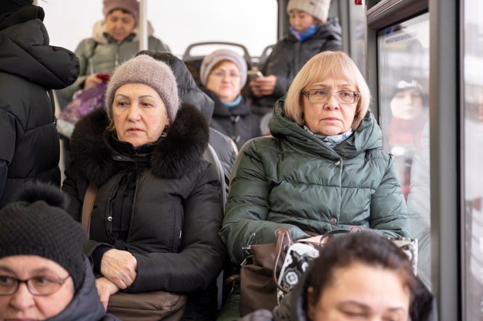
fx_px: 805
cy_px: 160
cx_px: 242
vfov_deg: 22.6
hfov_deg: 33.4
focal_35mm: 60
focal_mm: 60
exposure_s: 1/160
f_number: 2.8
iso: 1600
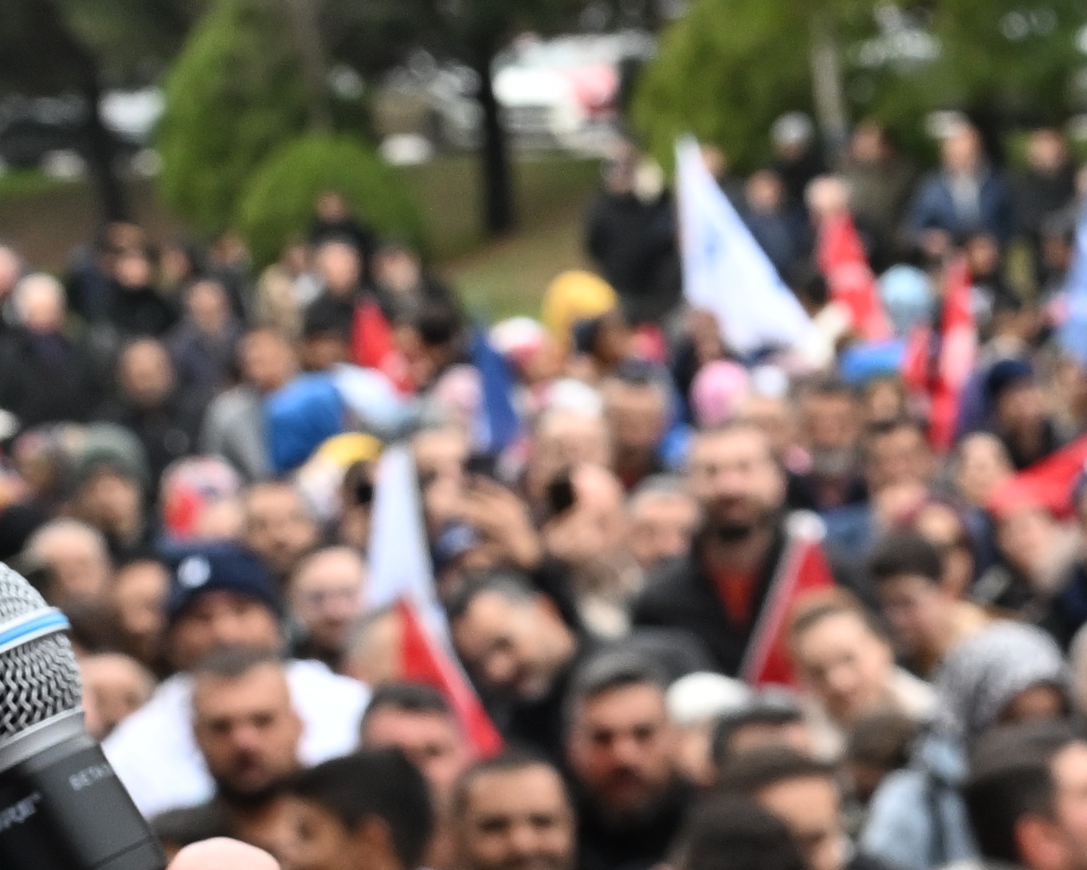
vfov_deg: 11.2
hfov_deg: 13.6
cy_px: 873
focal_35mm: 137
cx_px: 1398
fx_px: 4408
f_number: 5.6
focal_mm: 24
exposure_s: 1/320
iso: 720
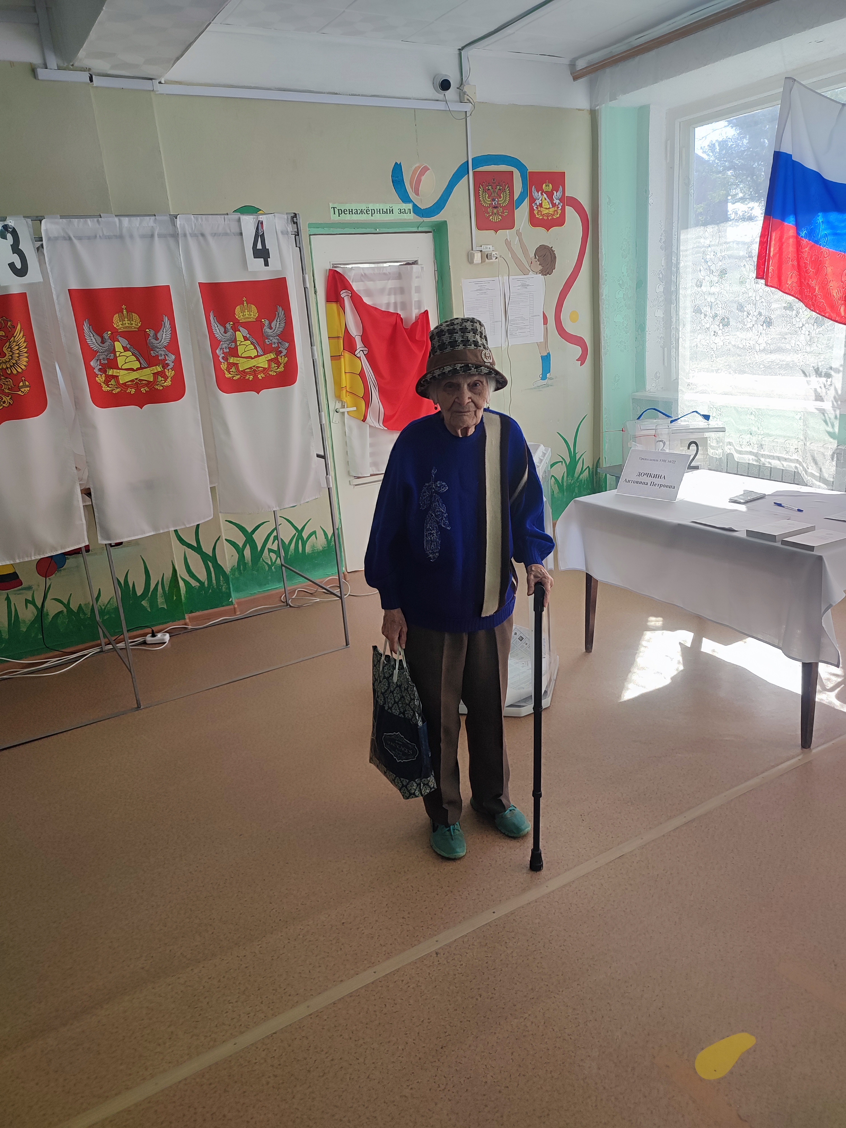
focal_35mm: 25
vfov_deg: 69.4
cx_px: 423
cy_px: 564
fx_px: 815
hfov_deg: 54.9
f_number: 1.9
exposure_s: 1/175
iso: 50
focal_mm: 6.04
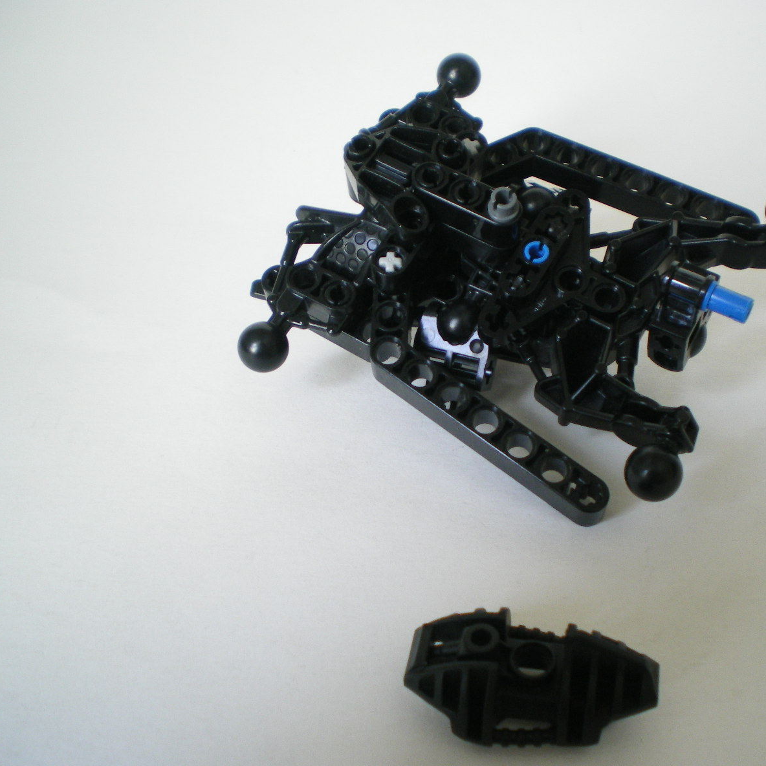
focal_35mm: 43
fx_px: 1077
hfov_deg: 38.9
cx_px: 479
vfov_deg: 39.2
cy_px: 383
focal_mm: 6.3
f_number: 3.1
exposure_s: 1/50
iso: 200
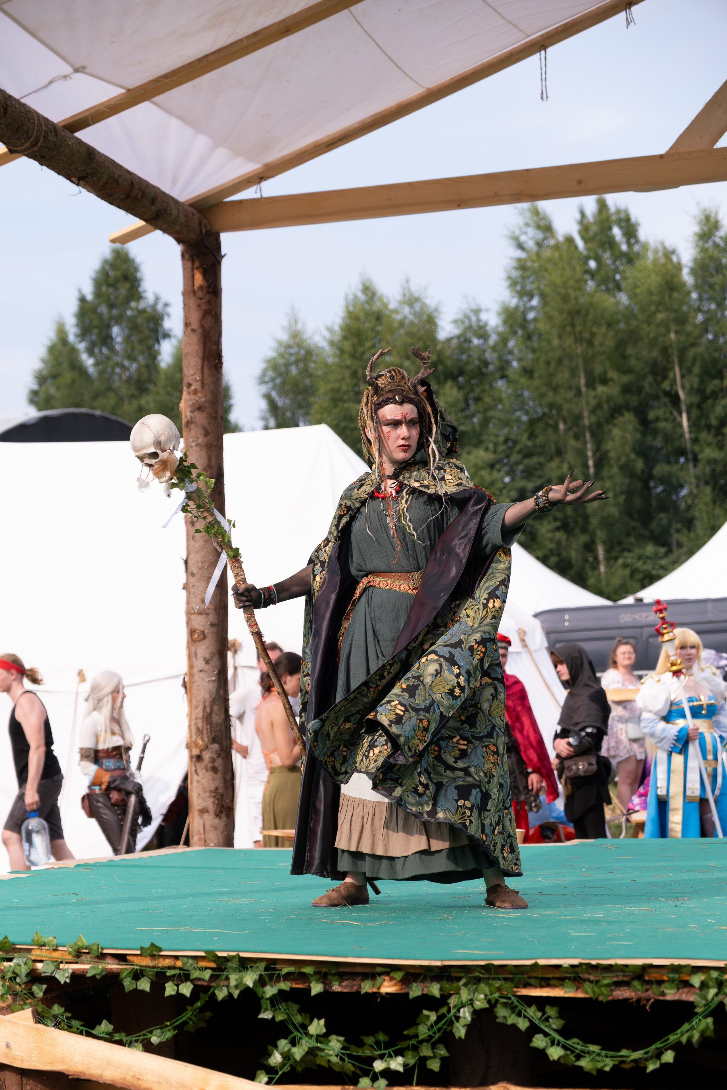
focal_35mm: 83
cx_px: 364
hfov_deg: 16.5
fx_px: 2514
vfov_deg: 24.5
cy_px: 545
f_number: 3.6
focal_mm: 55
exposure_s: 1/1250
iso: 200
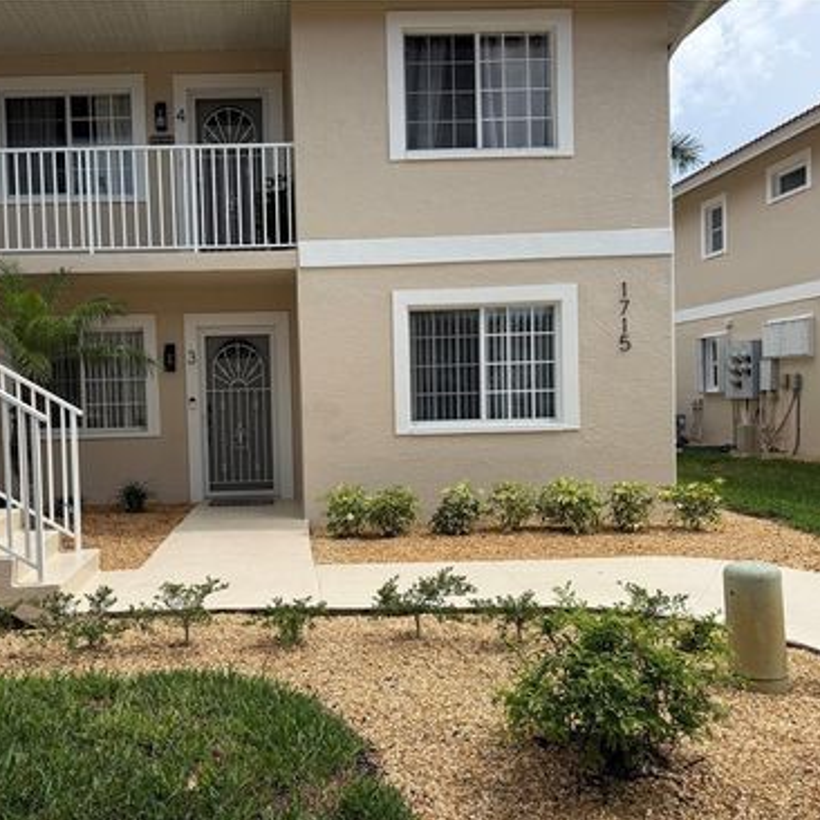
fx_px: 777
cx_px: 278
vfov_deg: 55.6
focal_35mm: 29
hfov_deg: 54.6
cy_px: 418
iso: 80
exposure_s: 1/4167
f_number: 1.78
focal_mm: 6.76
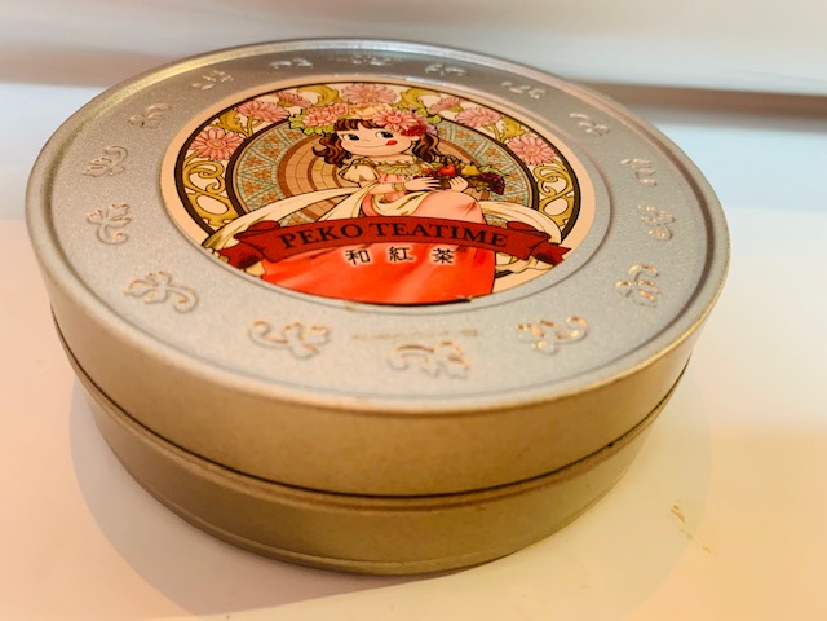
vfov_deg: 53.1
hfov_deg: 67.3
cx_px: 414
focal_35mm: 26
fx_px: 621
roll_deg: -6.5
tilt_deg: -40.3
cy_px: 310
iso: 200
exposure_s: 1/50
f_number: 1.8
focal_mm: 4.25
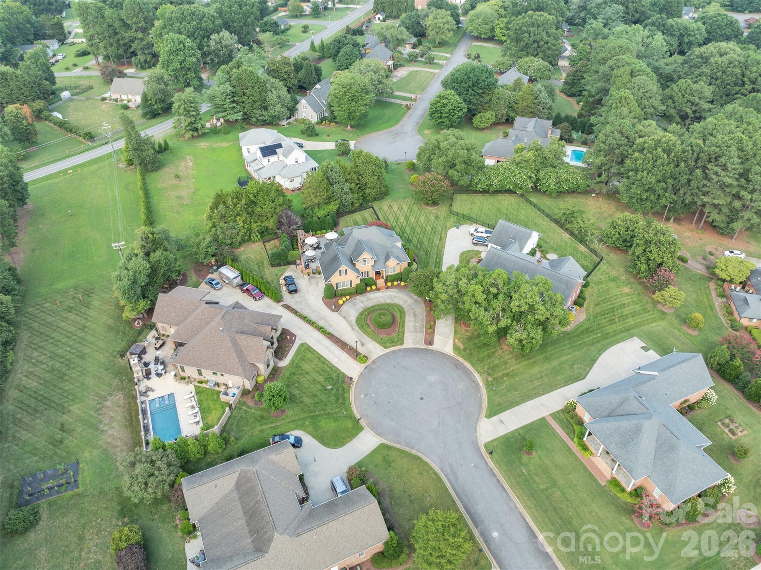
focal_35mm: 24
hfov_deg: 71.6
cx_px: 380
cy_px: 285
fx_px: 527
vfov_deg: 56.8
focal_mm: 12.29
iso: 100
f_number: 2.8
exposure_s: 1/120
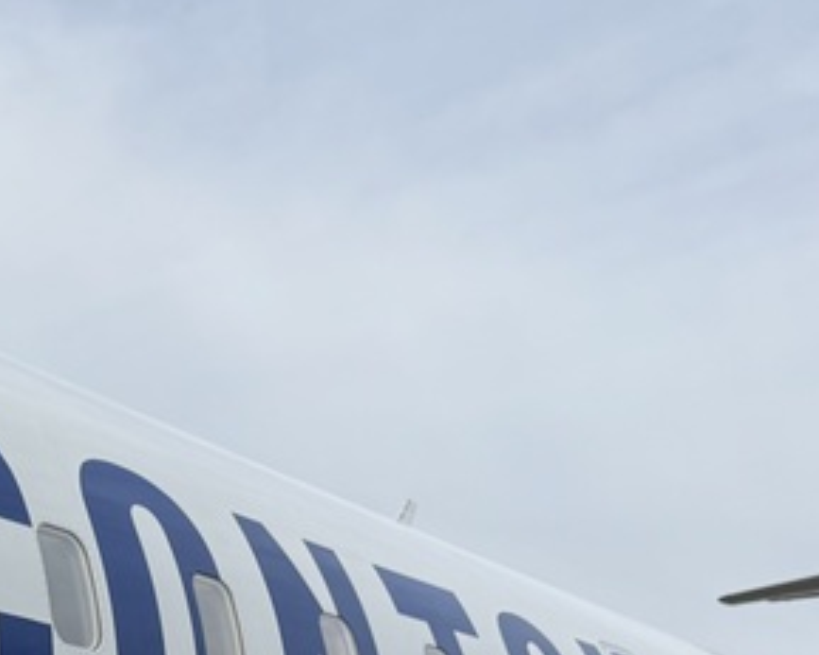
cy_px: 905
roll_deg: +0.1
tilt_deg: +1.1
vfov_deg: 17.1
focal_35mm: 83
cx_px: 57
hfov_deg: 22.4
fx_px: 2011
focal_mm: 6.76
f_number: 1.78
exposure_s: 1/5814
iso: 80
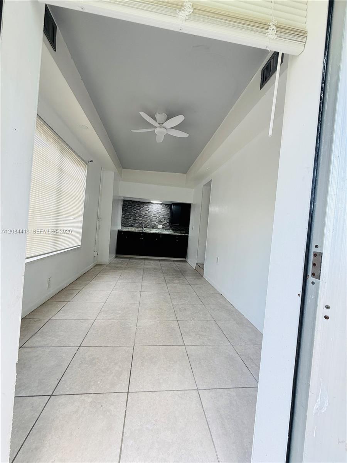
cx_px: 174
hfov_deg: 85.7
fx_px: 187
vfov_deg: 102.1
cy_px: 232
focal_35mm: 14
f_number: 2.2
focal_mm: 2.22
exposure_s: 1/121
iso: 160
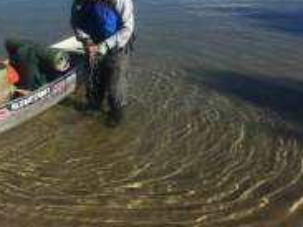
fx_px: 507
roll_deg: +0.9
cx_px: 5
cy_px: 58
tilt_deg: -15.6
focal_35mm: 58
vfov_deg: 24.9
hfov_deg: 31.0
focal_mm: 4.15
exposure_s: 1/1479
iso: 25
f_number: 2.2
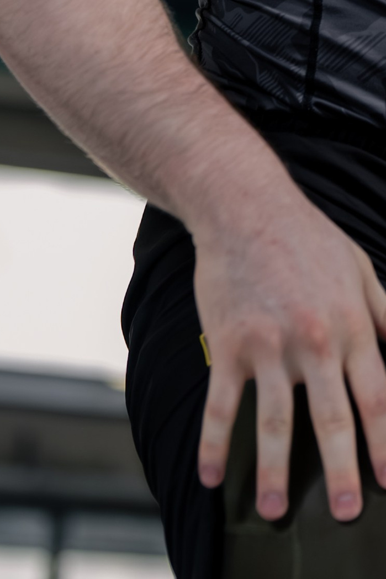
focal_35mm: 183
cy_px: -207
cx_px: 600
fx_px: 2944
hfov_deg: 7.4
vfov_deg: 10.9
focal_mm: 50
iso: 800
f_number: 1.8
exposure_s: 1/800
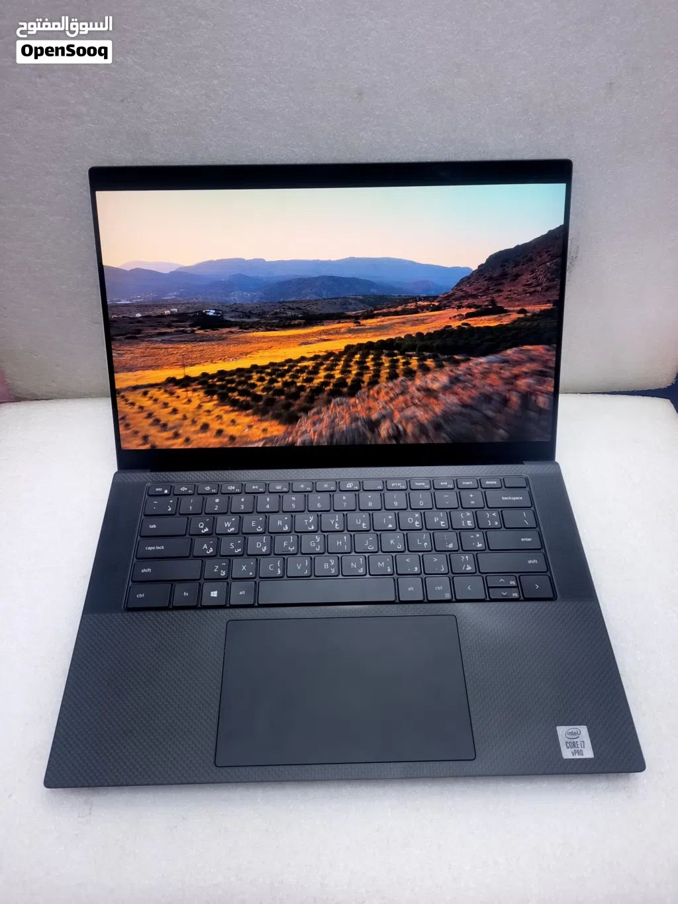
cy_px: 452
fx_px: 679
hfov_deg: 53.1
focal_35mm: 26
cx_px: 339
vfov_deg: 67.3
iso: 368
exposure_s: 1/50
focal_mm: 5.55
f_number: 1.8
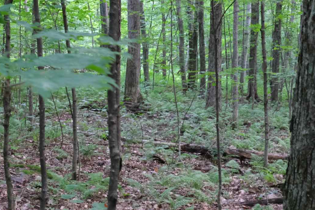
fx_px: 604
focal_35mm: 69
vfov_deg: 19.7
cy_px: 110
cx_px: 113
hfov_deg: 29.1
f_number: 11
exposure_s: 1/4.3
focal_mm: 23
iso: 3200
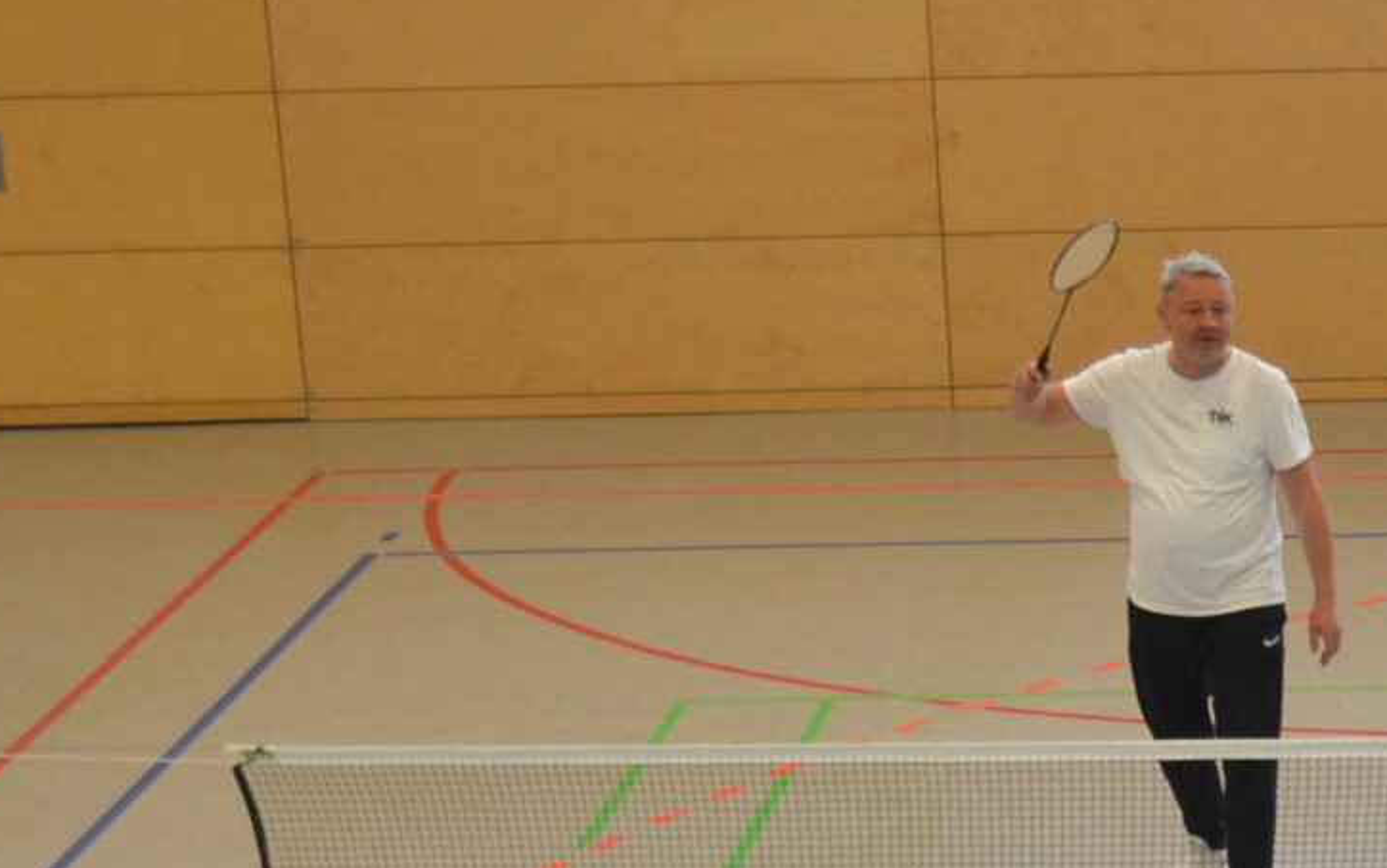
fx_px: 5710
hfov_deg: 13.5
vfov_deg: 8.3
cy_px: 1613
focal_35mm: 151
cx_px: 1690
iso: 560
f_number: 4.5
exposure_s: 1/60
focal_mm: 28
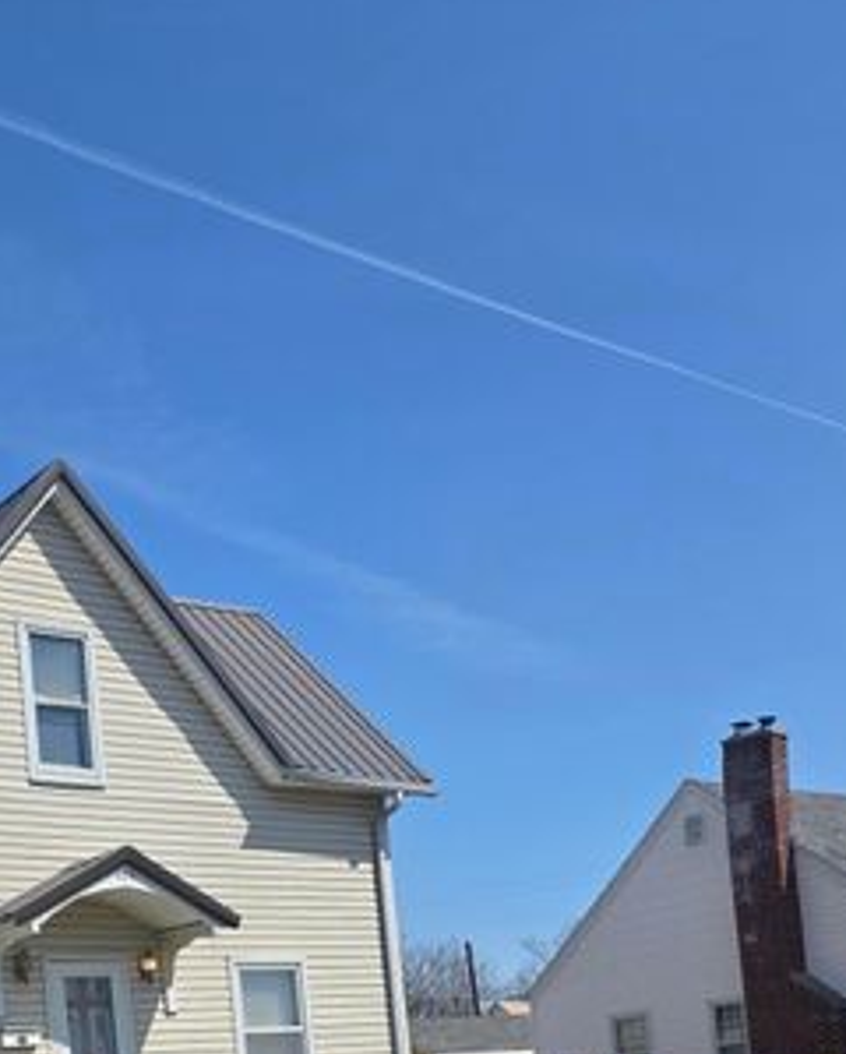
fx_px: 1562
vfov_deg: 34.2
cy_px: 1038
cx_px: 145
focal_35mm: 50
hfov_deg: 29.5
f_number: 1.7
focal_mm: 6.3
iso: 80
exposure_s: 1/7333
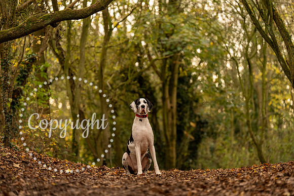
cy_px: 98
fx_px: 1217
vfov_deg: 9.2
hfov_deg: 13.8
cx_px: 147
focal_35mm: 149
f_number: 2.8
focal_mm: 149
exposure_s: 1/640
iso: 500
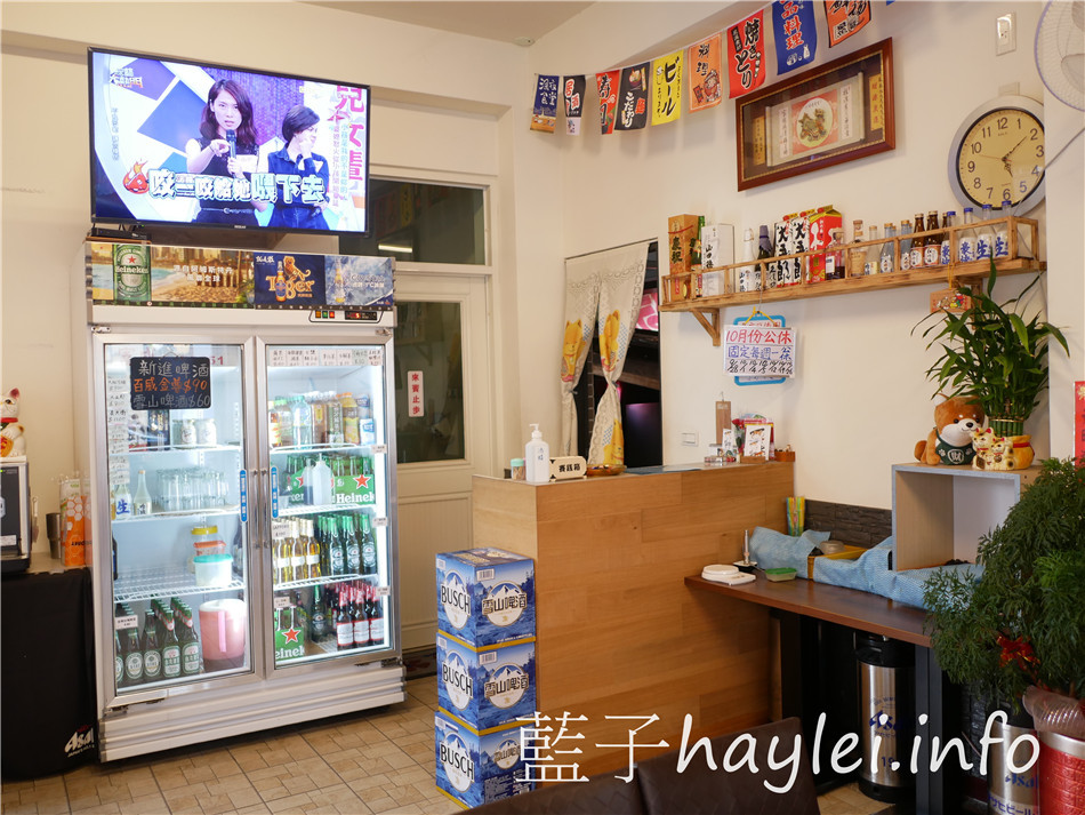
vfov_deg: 46.8
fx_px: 941
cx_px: 542
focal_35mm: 30
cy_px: 408
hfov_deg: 60.0
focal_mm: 15
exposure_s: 1/60
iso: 320
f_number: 1.7
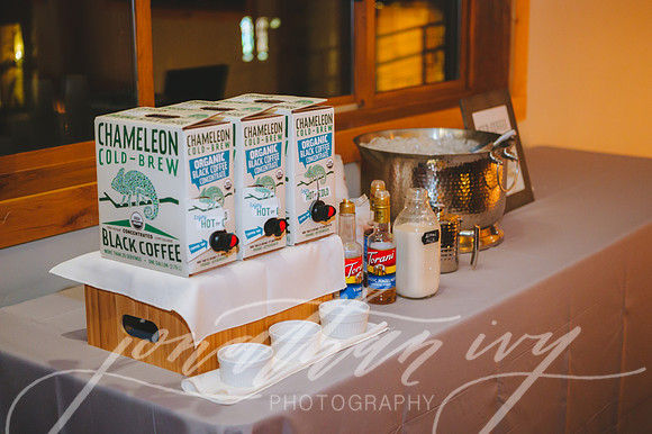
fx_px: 981
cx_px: 340
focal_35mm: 54
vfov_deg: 24.9
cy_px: 199
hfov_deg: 36.7
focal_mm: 50
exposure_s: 1/20
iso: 2500
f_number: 2.8
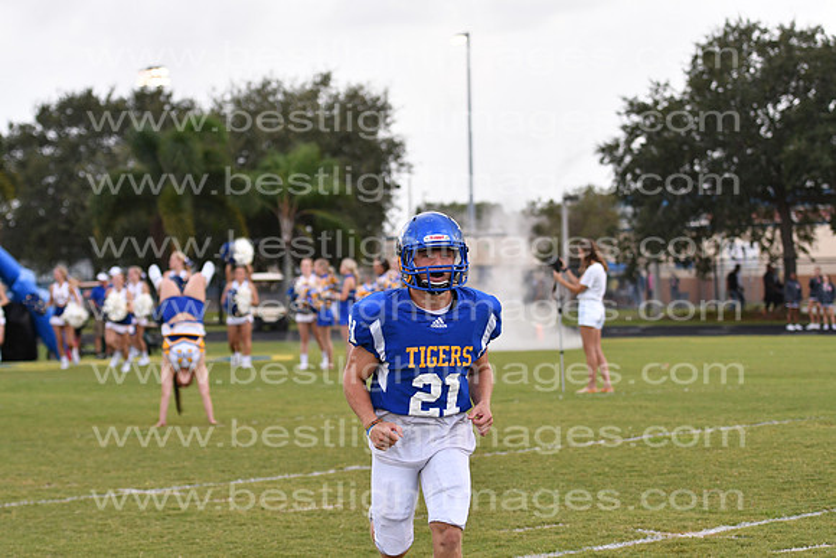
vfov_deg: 13.0
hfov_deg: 19.5
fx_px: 2439
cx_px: 418
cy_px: 279
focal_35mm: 105
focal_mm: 70
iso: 800
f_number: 3.2
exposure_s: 1/1000
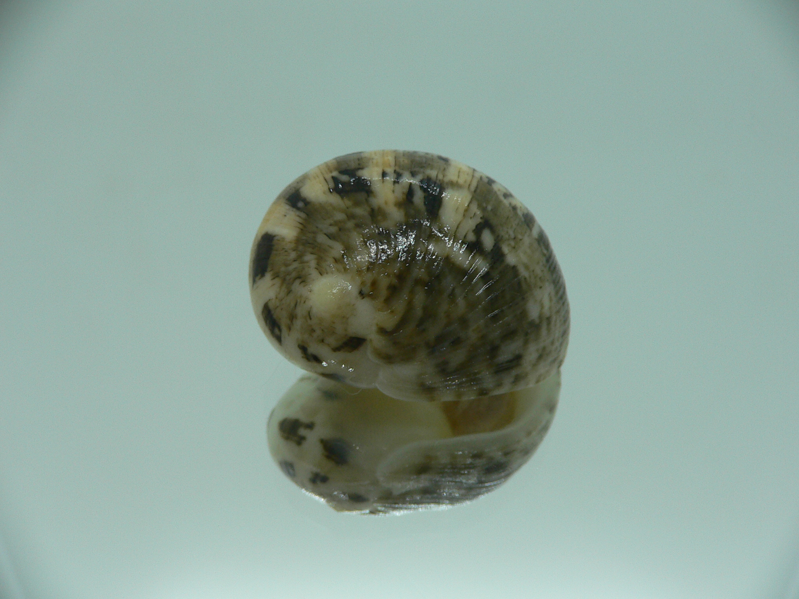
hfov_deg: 52.6
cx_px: 400
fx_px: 808
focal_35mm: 35
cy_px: 300
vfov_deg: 40.7
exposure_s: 1/60
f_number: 2.8
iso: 100
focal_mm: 4.6
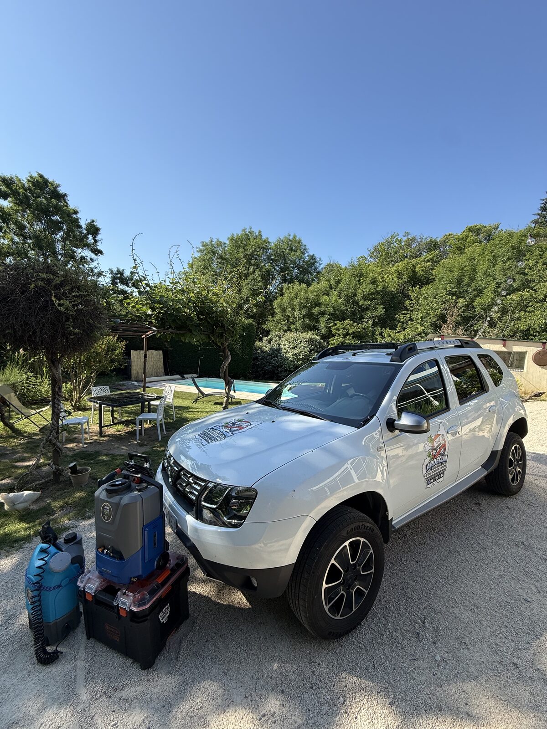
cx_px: 274
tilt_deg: -2.4
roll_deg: -2.8
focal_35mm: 14
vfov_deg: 102.1
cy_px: 364
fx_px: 295
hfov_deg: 85.7
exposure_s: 1/970
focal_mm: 2.22
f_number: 2.2
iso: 50
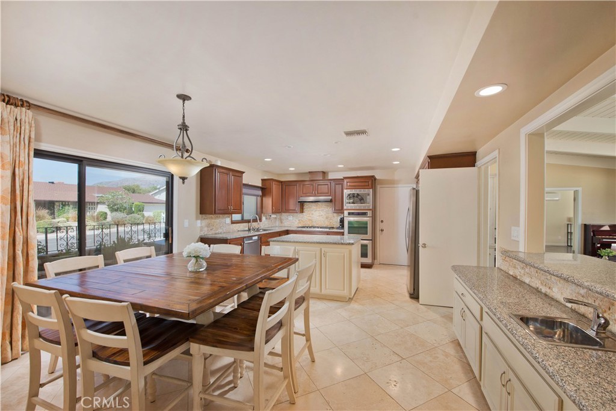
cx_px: 308
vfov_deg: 81.2
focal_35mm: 14
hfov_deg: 104.2
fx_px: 240
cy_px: 206
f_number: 5.6
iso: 400
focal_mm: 14
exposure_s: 1/640
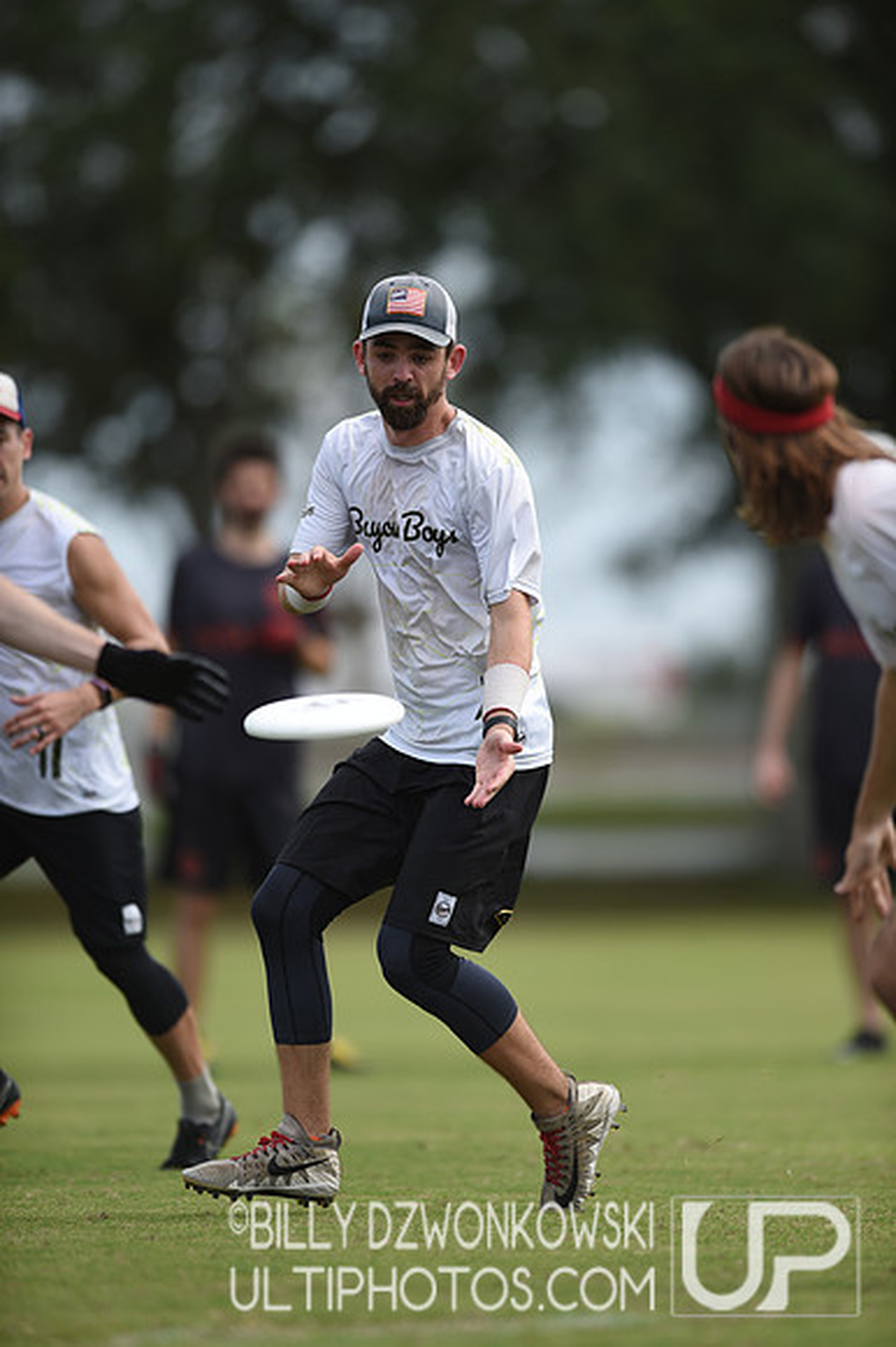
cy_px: 674
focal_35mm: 400
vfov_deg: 5.2
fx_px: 14950
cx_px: 448
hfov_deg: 3.4
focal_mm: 400
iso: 100
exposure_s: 1/1600
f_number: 2.8
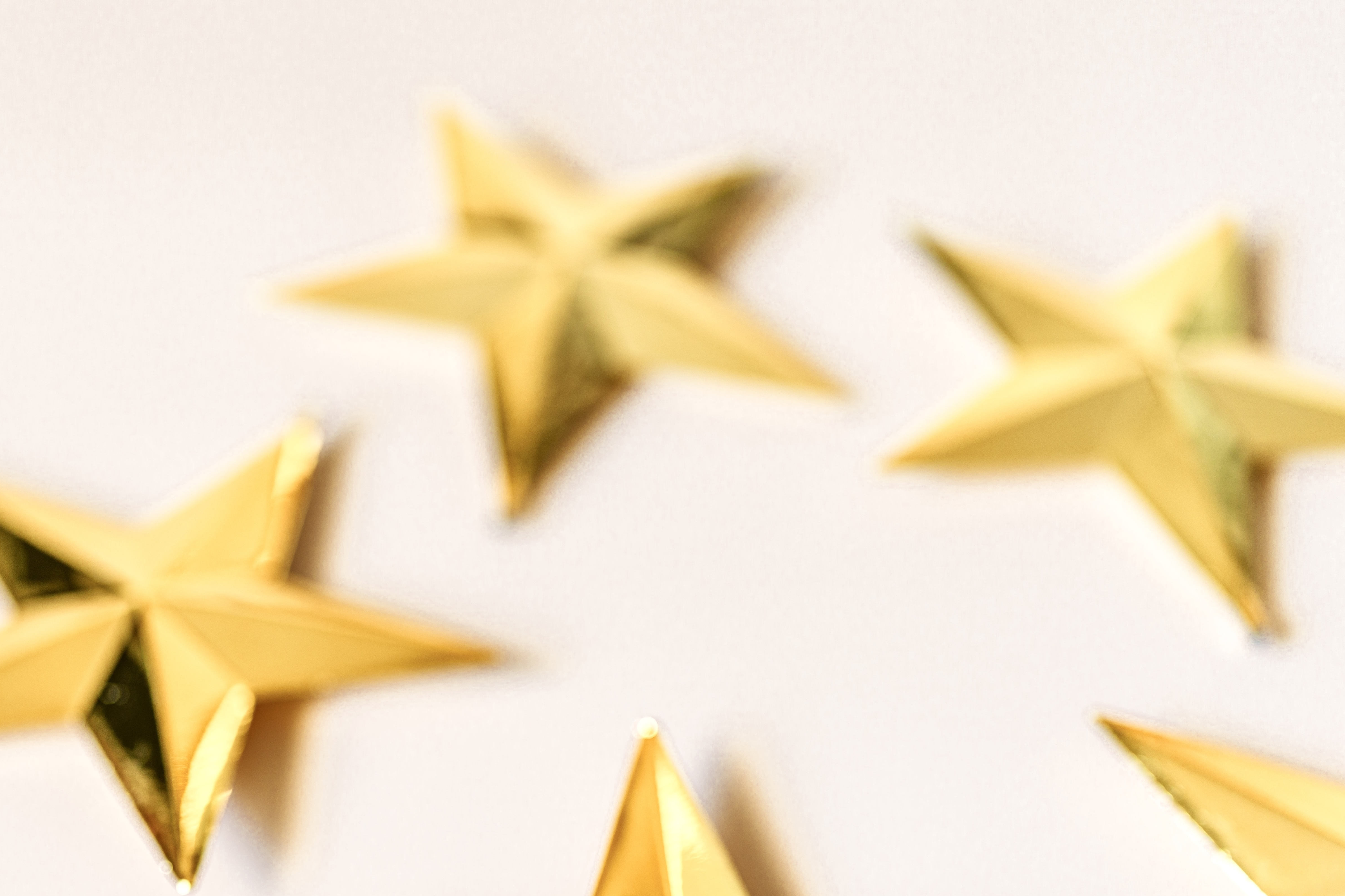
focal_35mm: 63
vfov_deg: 21.3
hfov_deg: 31.4
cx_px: 346
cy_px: 706
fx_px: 2353
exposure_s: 1/20
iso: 100
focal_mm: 35
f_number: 1.4
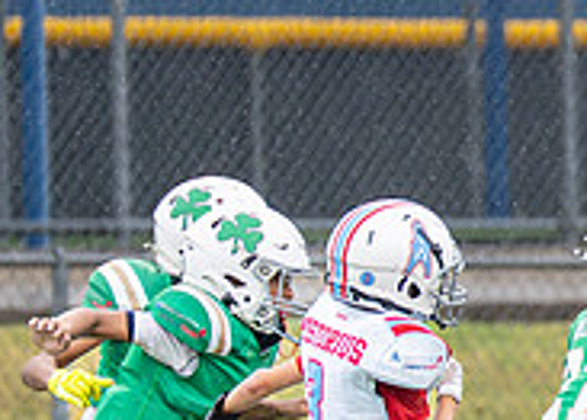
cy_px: 329
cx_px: 1242
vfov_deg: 1.1
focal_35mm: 1341
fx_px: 22373
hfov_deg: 1.5
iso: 400
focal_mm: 200
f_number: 2.8
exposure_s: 1/1000
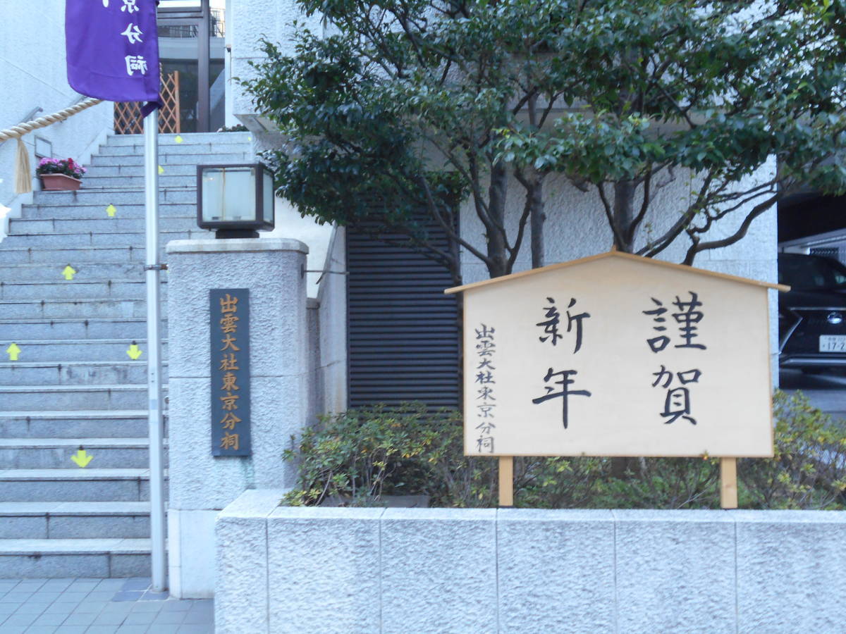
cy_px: 317
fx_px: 1075
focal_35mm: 44
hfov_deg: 42.9
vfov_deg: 32.9
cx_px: 423
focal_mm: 7.7
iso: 220
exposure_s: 1/30
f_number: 4.2
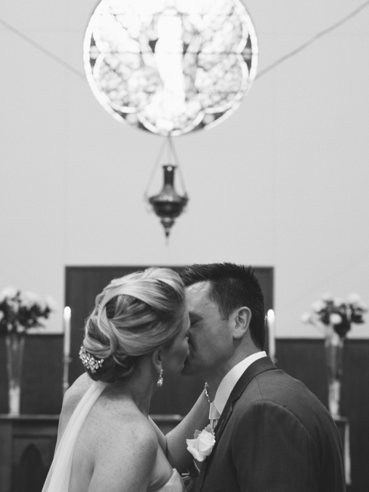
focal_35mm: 55
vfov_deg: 34.9
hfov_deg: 26.6
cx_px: 186
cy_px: 272
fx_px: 782
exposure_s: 1/80
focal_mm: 50
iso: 800
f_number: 3.2
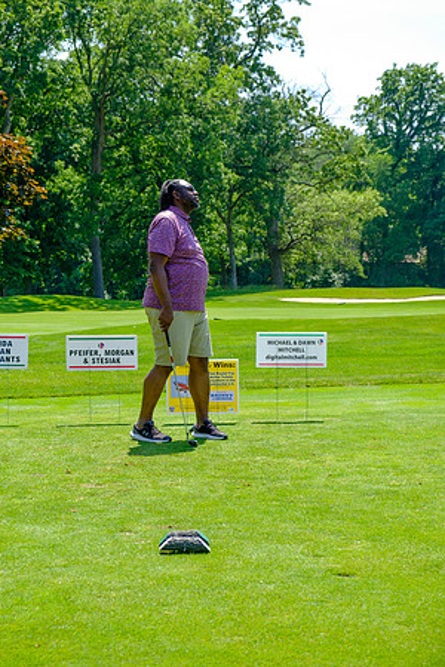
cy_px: 334
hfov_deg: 19.7
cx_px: 222
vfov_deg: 29.2
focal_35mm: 69
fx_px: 1279
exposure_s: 1/250
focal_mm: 46.3
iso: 200
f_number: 5
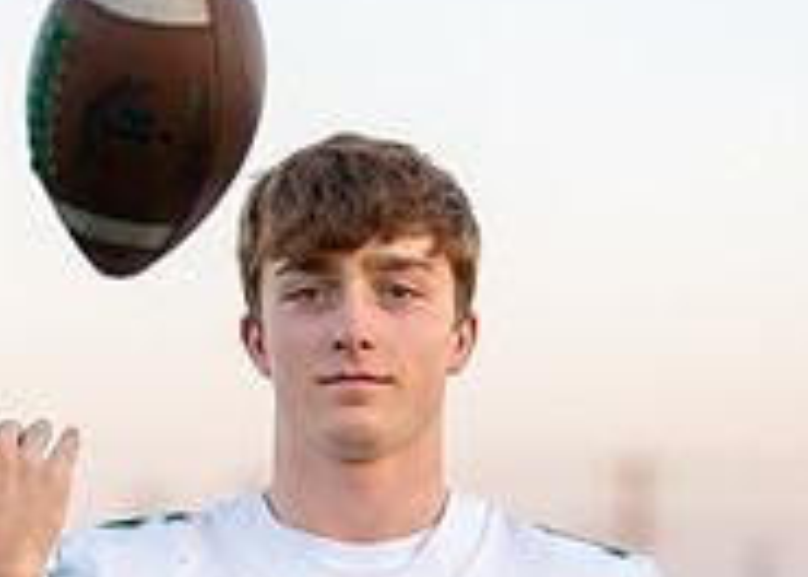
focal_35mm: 185
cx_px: 374
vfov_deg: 7.7
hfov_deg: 10.9
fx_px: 4244
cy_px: 616
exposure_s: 1/1000
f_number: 1.2
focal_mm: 50
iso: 200
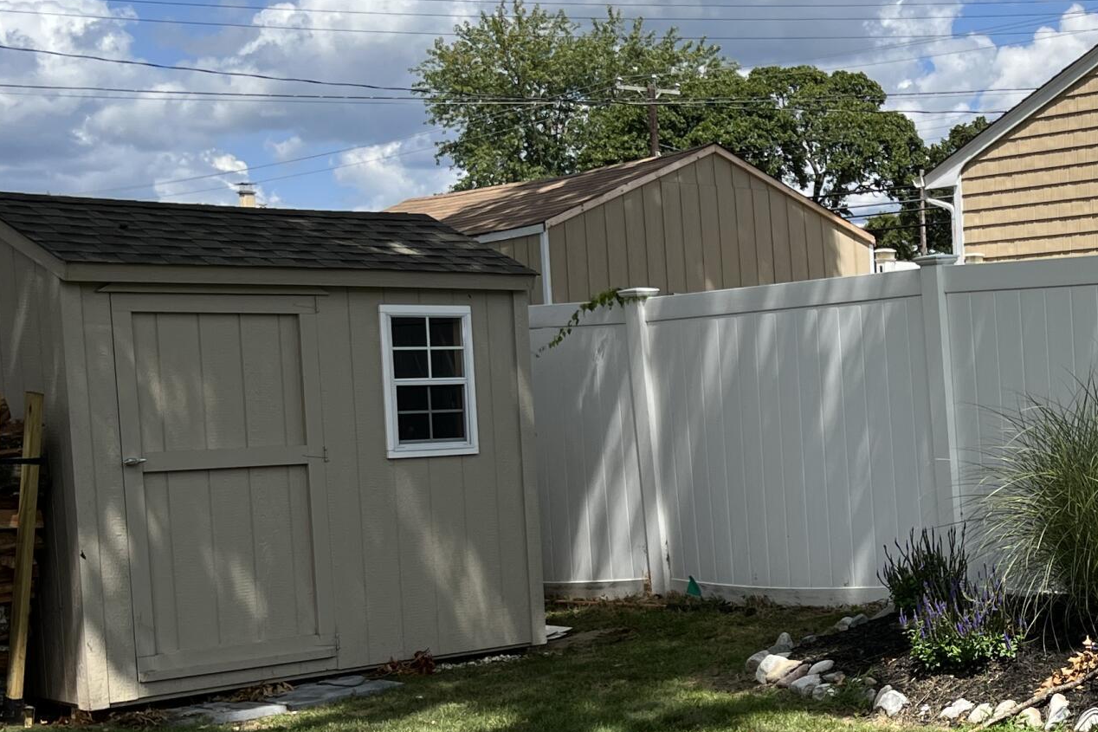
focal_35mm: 64
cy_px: 540
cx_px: 1004
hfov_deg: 30.0
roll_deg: +2.3
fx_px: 1952
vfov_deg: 21.1
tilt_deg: -5.9
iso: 50
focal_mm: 5.1
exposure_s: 1/3521
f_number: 1.6
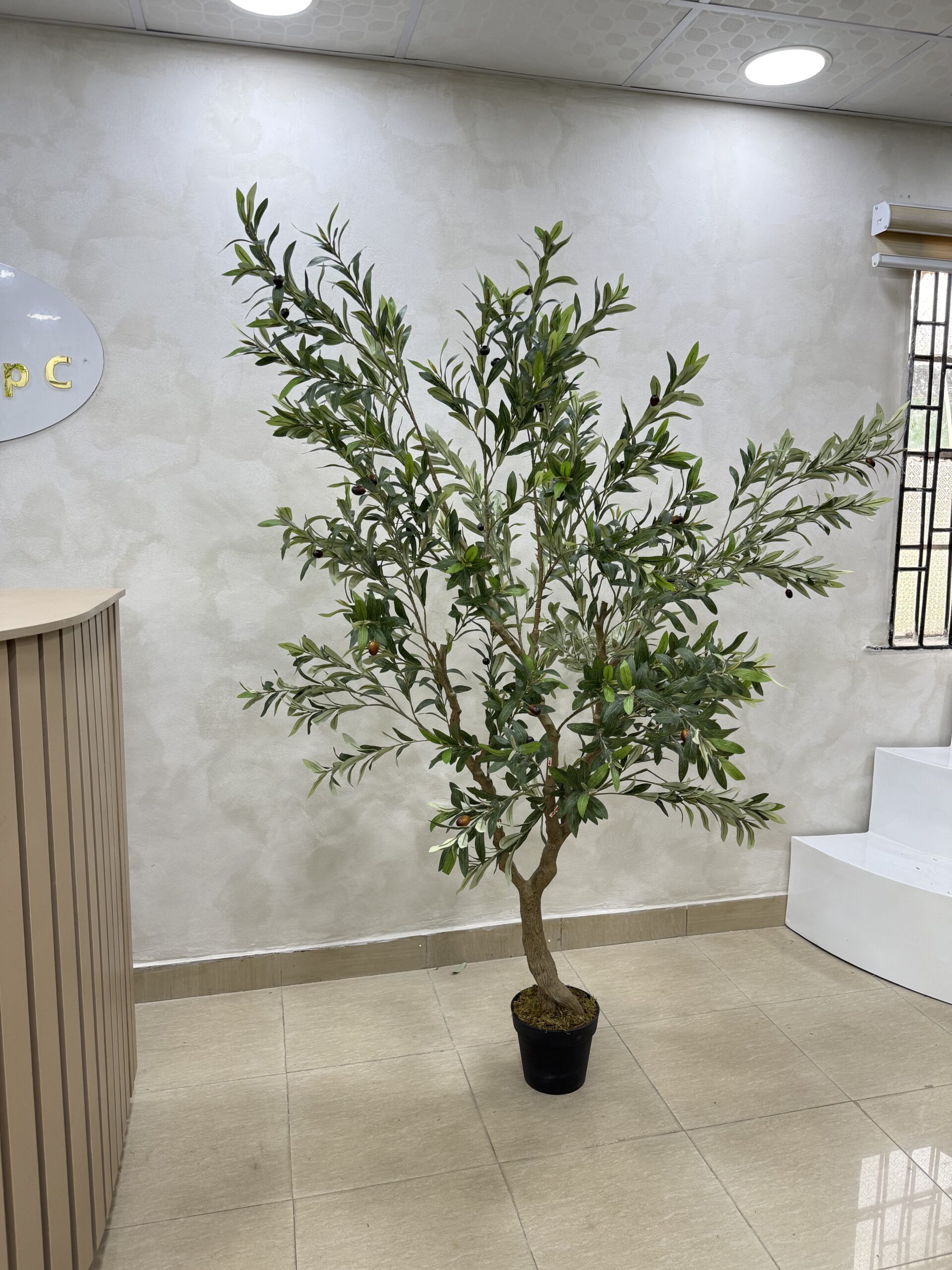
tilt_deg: -7.6
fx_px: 880
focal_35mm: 24
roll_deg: -0.3
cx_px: 476
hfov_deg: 56.8
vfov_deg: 71.6
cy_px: 635
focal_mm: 6.76
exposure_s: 1/100
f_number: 1.78
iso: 125
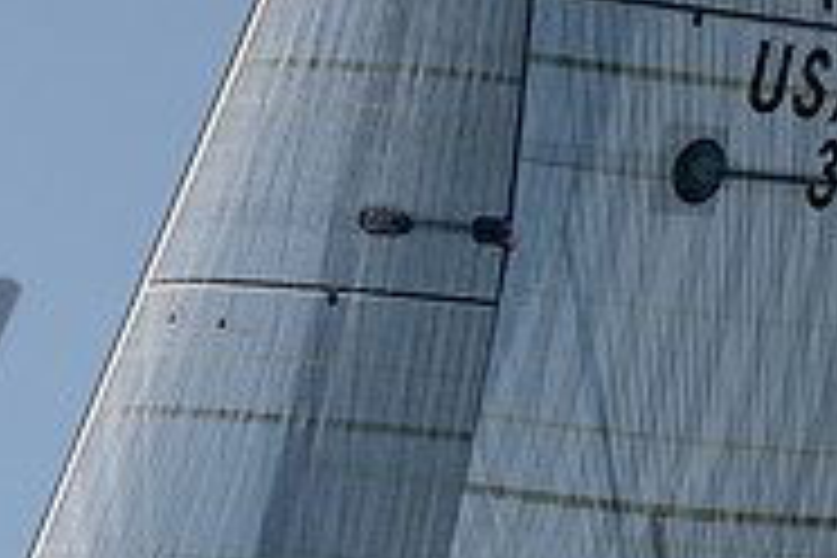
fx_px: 39313
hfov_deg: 1.2
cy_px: 979
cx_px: -313
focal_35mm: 1691
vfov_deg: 0.8
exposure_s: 1/2000
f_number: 6.3
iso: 250
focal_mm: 400
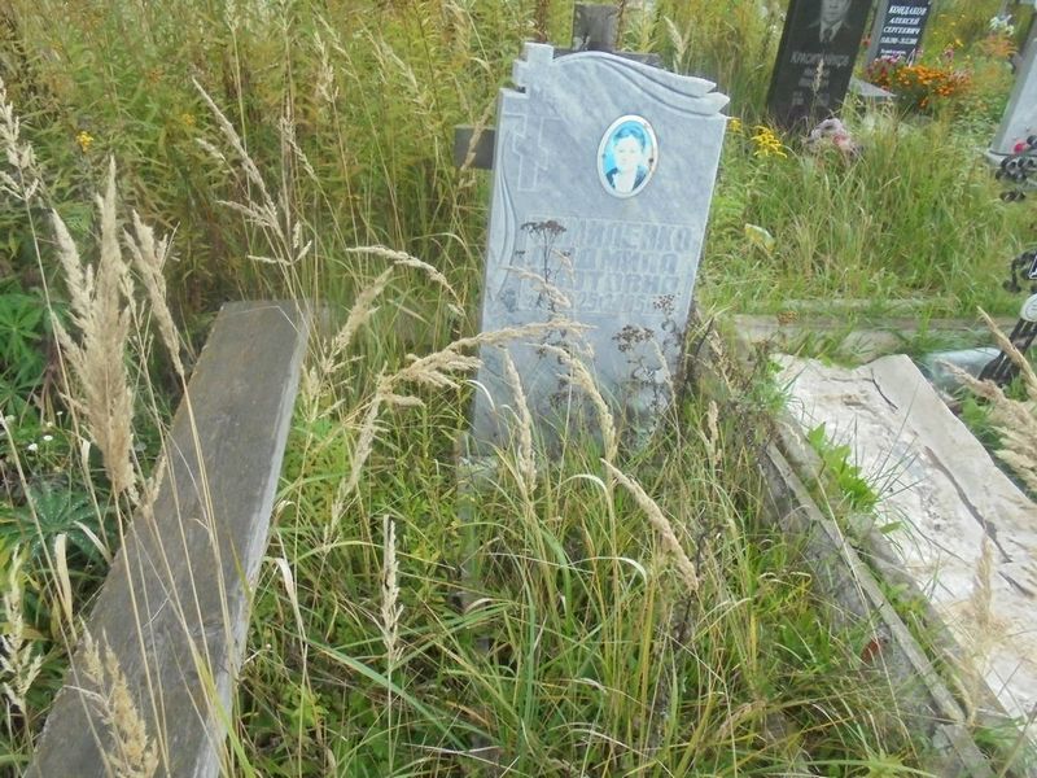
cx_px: 518
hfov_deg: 67.3
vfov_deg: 53.1
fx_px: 779
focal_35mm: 26
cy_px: 389
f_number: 3.5
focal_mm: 4.6
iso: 320
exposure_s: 1/250
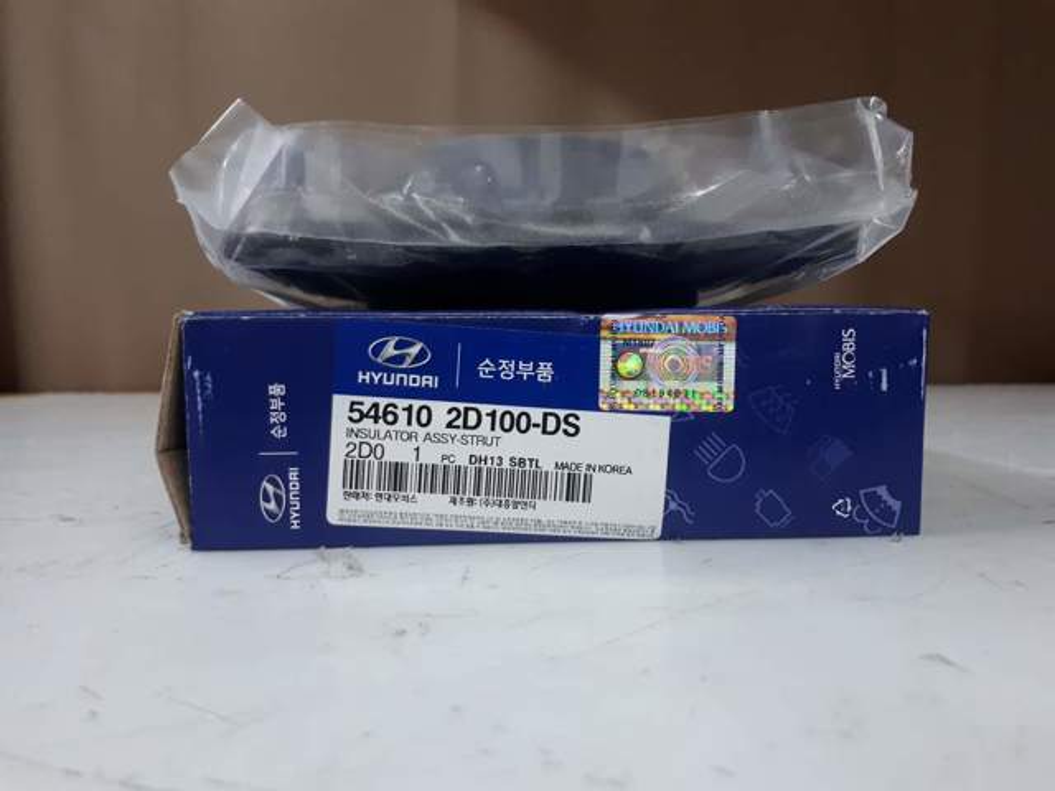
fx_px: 823
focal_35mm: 27
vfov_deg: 51.4
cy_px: 396
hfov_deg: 65.3
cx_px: 528
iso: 200
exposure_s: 1/33
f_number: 1.9
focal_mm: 3.6
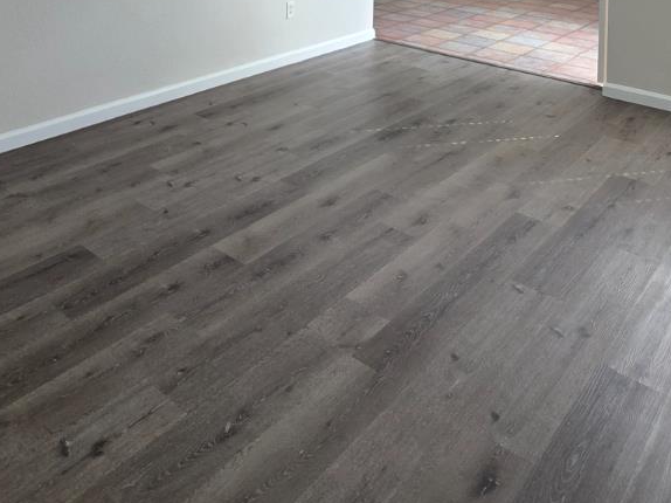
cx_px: 250
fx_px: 659
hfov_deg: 53.4
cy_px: -126
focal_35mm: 34
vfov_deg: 32.8
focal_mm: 2.2
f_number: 1.9
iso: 40
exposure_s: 1/120
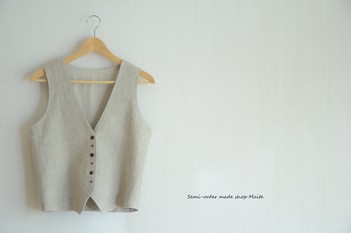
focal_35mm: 72
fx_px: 701
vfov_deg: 18.8
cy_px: 116
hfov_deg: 28.1
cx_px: 176
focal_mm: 48
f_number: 4.8
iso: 100
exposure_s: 1/5
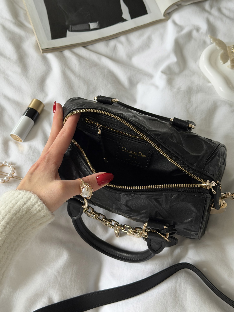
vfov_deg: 39.7
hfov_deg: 30.3
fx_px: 433
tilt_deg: -64.6
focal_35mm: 48
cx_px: 117
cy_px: 156
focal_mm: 6.76
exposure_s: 1/113
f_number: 1.78
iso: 100
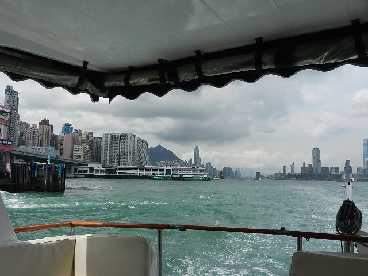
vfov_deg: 42.9
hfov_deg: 55.4
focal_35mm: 33
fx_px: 351
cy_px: 138
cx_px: 184
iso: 160
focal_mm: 5.9
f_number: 7.6
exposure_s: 1/500
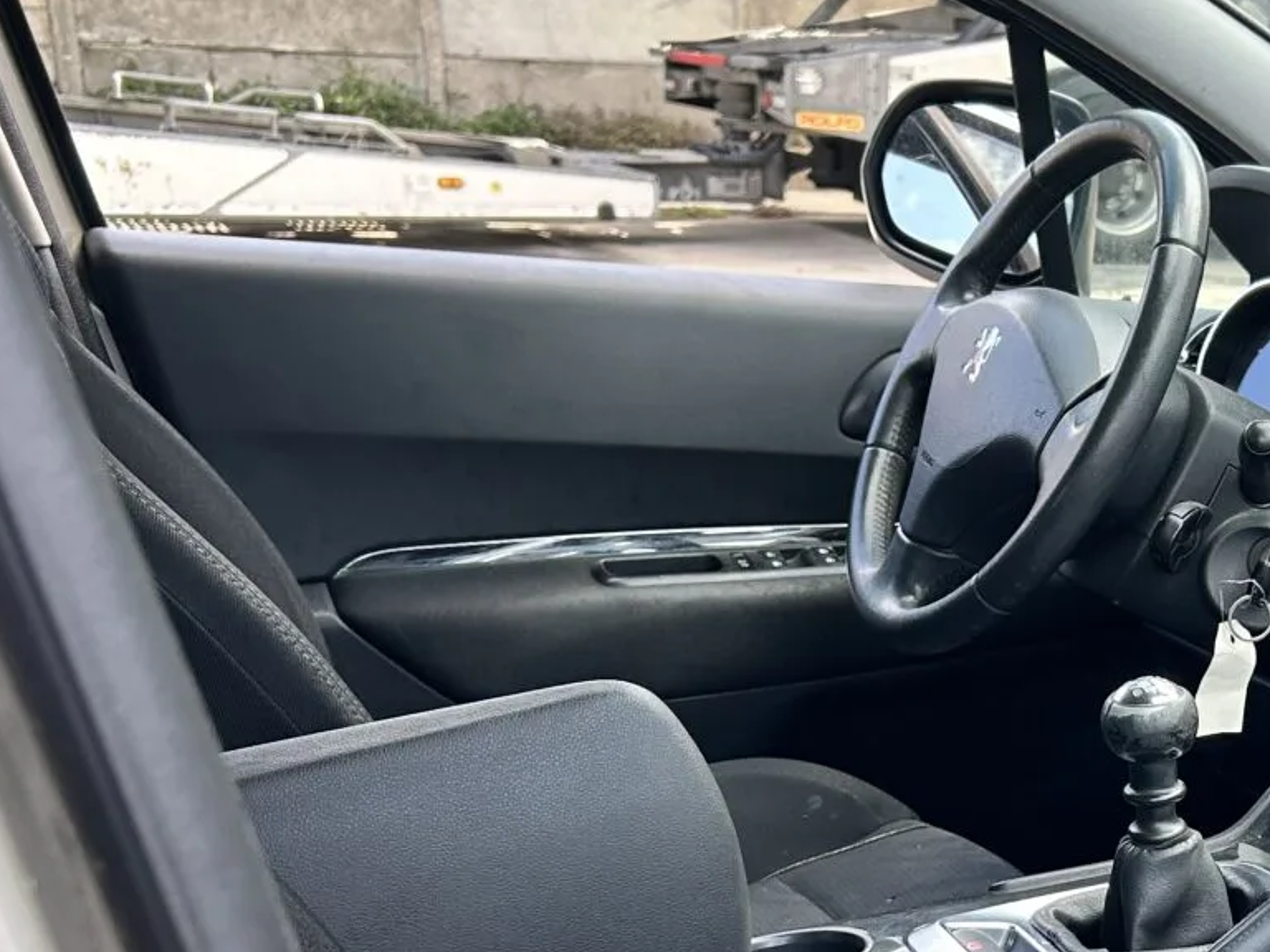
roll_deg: -3.6
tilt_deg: -19.7
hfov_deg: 27.9
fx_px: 2385
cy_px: 840
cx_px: 1290
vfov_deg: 22.1
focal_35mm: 65
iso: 32
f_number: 1.5
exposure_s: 1/150
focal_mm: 5.7
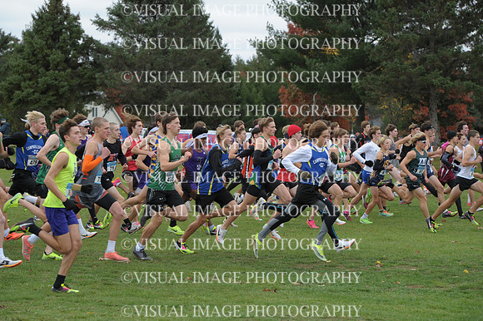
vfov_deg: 9.5
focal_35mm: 145
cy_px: 160
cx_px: 242
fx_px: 1944
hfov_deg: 14.2
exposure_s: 1/800
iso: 1000
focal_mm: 145
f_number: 6.3
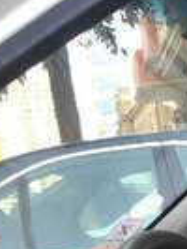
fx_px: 777
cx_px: 320
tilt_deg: -18.4
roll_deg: +4.5
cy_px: 436
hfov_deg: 12.7
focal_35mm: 108
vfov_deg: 15.8
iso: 25
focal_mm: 4.15
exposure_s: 1/100
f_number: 2.2
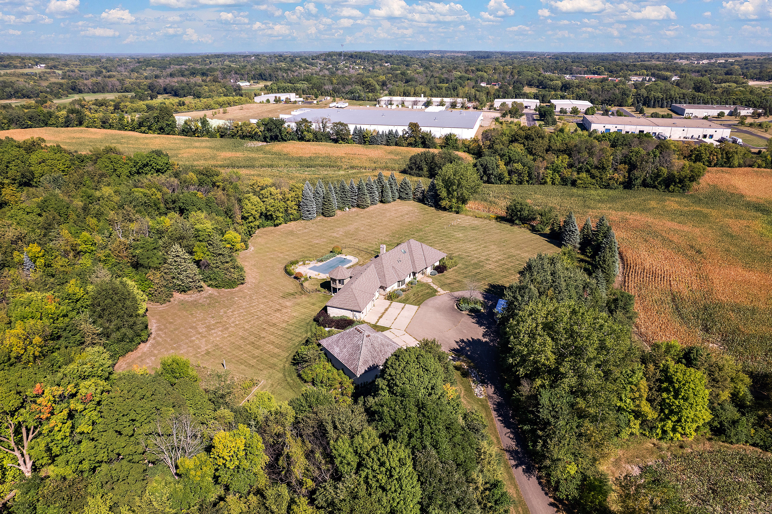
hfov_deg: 78.6
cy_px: 257
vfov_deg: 57.2
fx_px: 472
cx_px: 386
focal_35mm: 22
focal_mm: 8.38
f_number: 2.8
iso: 100
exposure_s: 1/50
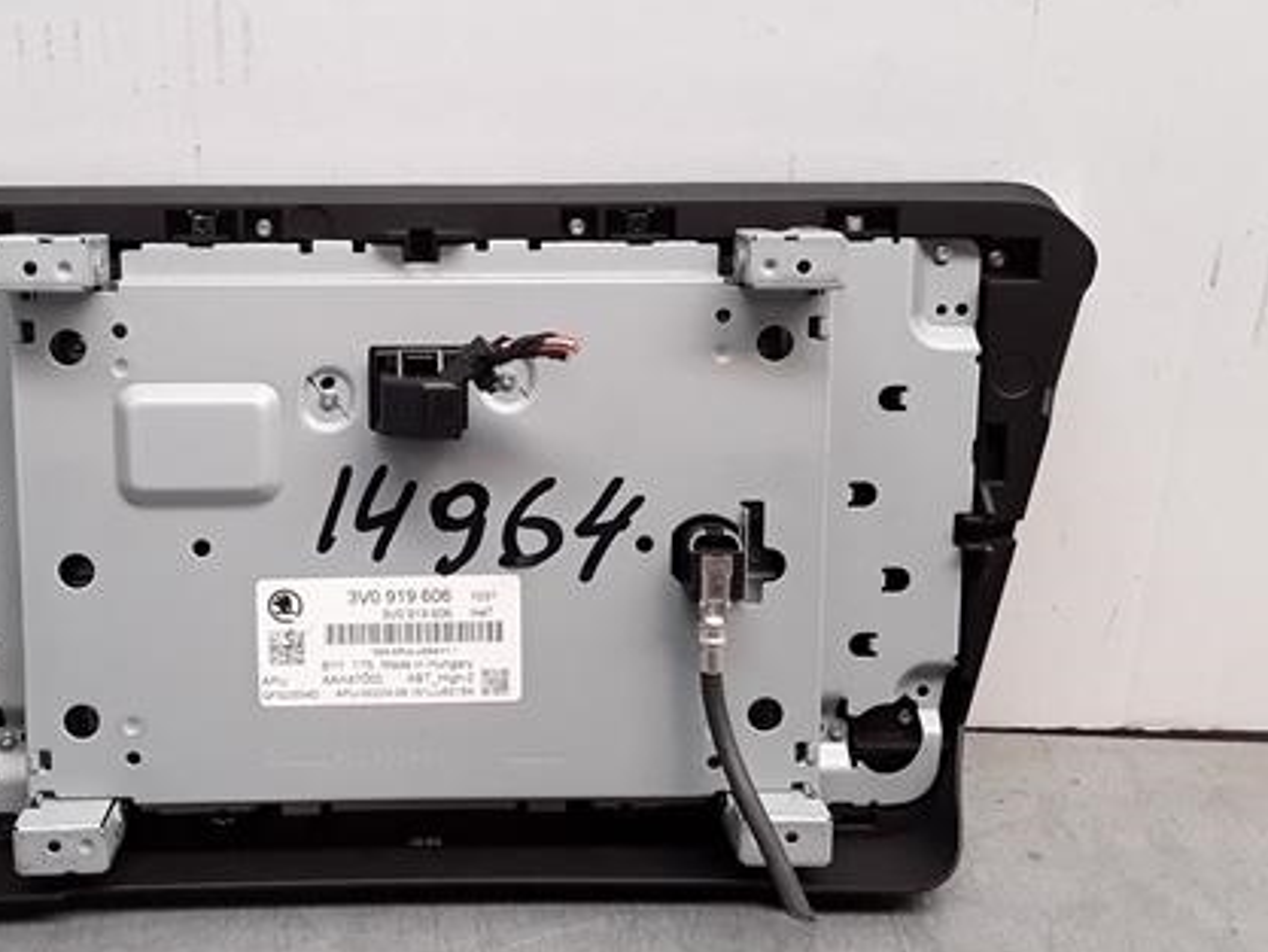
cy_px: 453
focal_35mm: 43
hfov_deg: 43.2
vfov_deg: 33.6
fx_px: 1576
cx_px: 420
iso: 100
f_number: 1.9
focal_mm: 2.91
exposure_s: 1/100
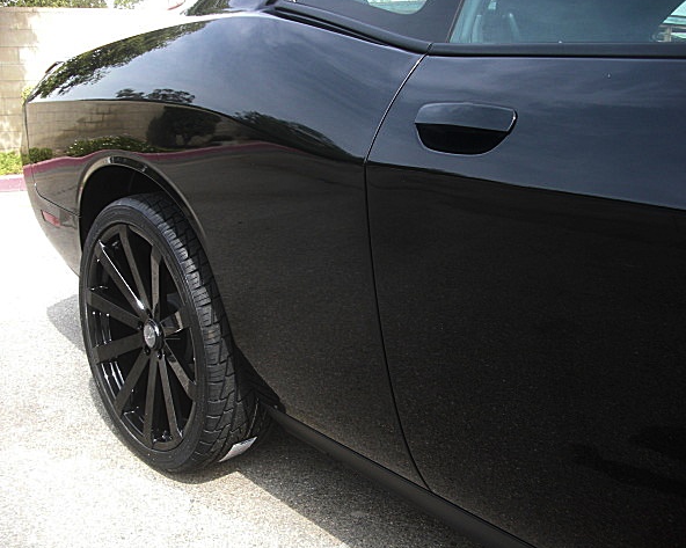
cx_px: 334
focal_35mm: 38
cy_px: 275
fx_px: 771
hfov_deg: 48.0
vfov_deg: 39.1
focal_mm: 6.3
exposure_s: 1/200
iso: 50
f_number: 2.8
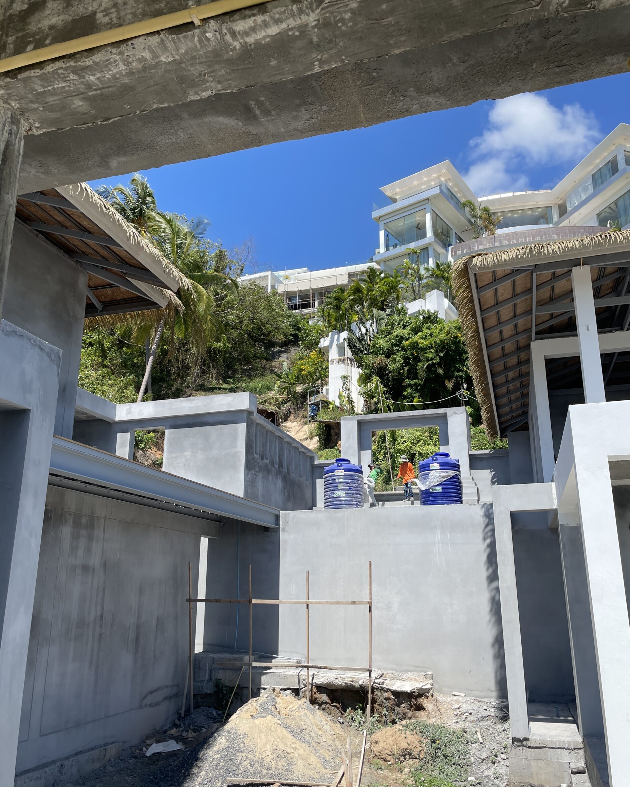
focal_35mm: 28
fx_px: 653
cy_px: 416
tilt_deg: +16.8
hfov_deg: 51.5
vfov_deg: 62.2
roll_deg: -0.8
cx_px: 317
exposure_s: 1/2747
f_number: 1.6
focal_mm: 4.2
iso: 32
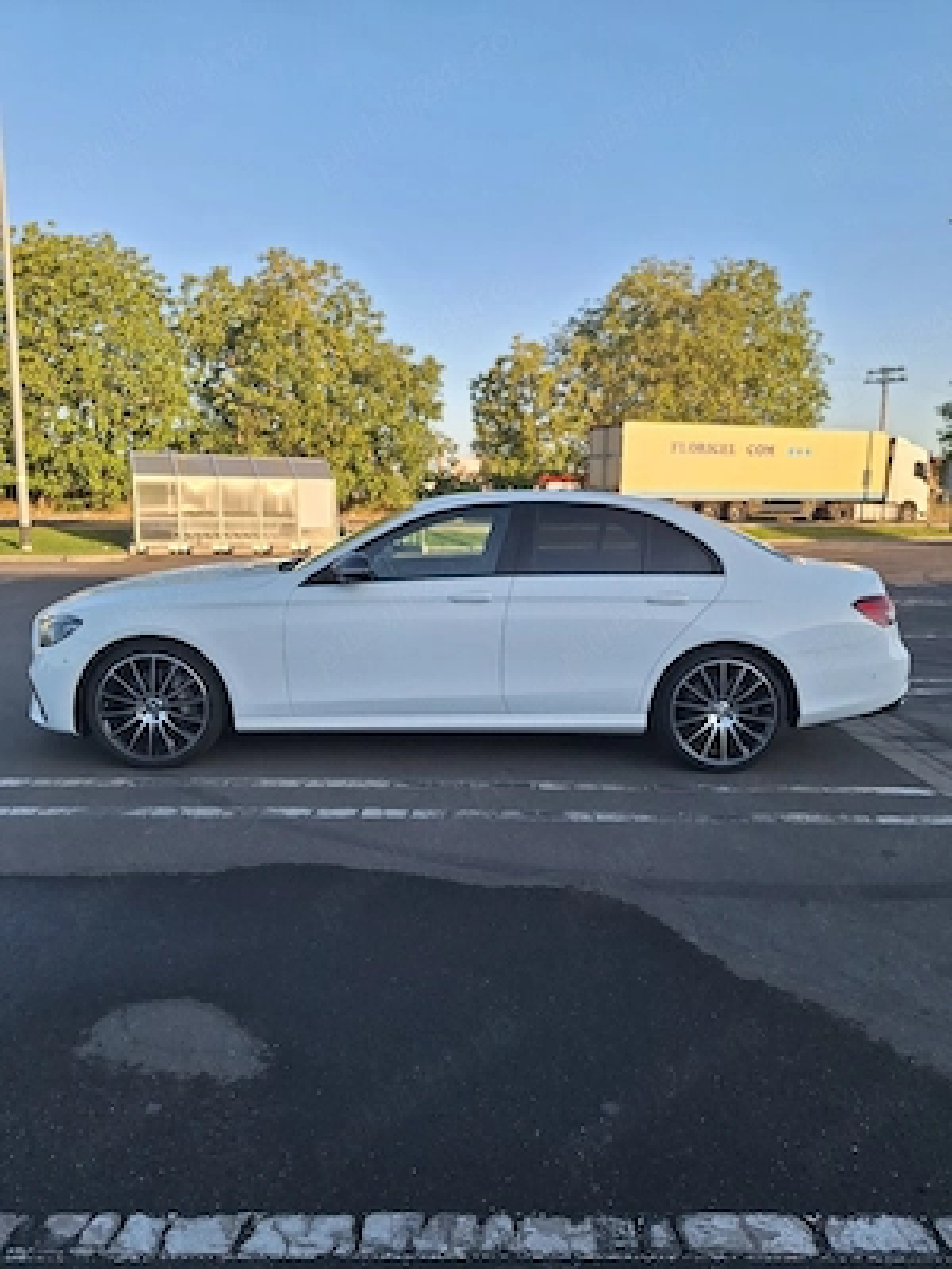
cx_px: 476
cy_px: 634
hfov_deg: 58.9
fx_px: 843
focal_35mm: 23
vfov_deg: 73.9
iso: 40
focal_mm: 5.54
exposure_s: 1/1000
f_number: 1.8
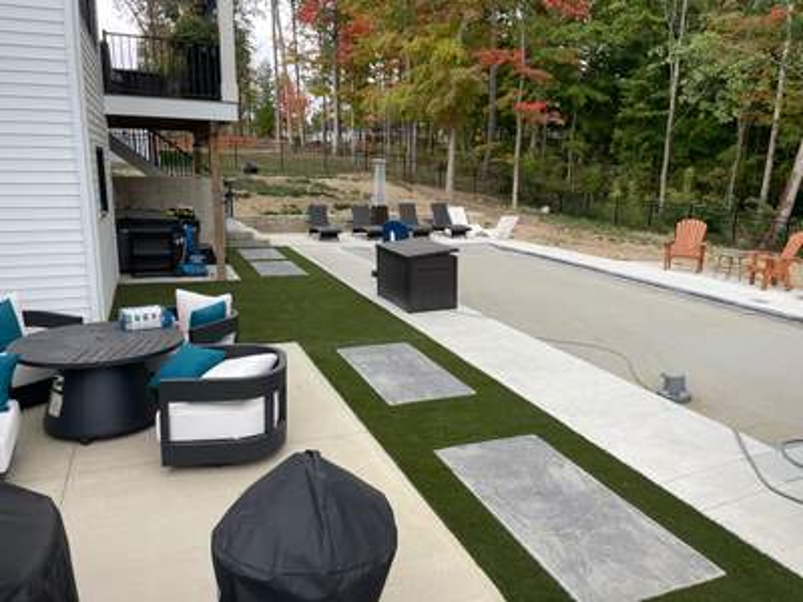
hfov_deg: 67.3
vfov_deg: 53.1
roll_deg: -0.1
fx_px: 603
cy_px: 301
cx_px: 402
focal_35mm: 26
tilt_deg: -11.8
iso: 32
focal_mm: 4.2
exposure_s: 1/392
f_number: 1.6
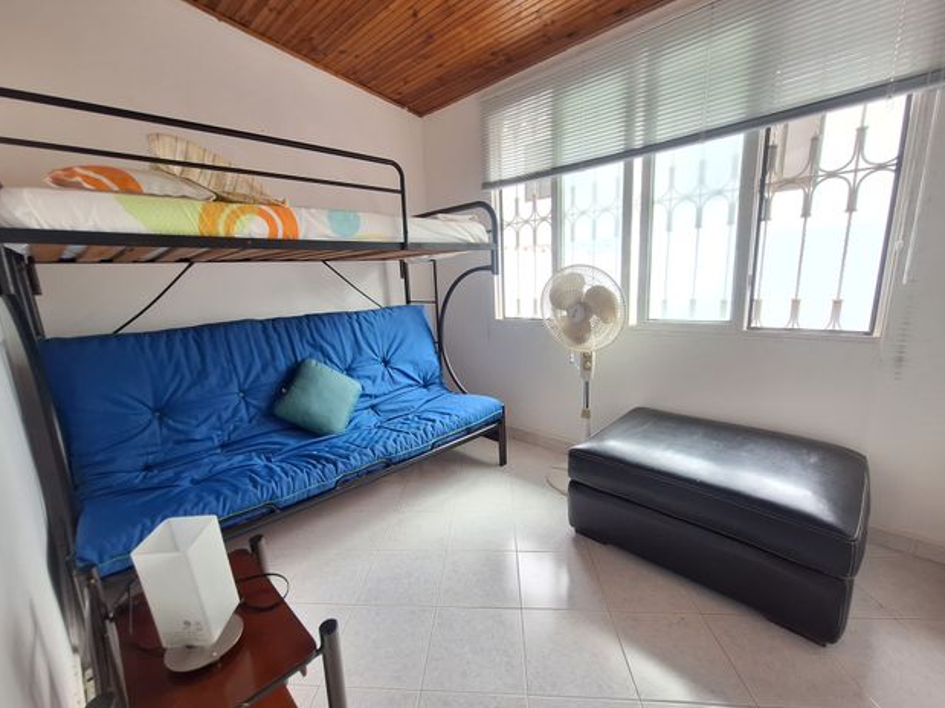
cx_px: 463
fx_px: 382
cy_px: 357
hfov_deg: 102.1
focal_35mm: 14
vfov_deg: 85.7
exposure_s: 1/40
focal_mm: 1.74
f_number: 2.2
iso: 64
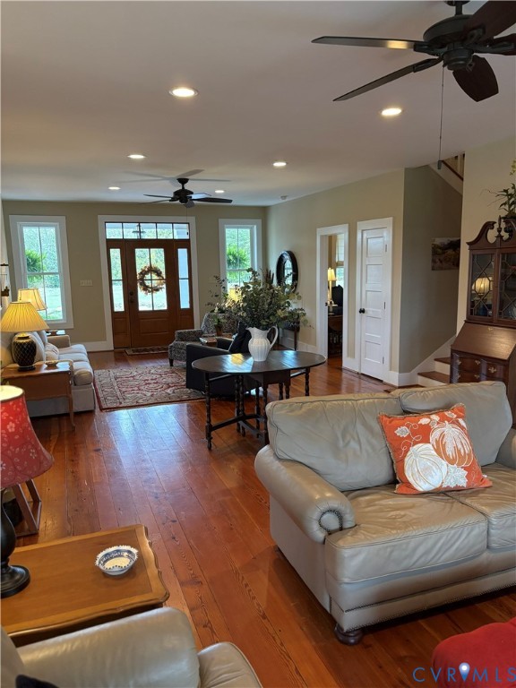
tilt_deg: -3.4
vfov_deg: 67.3
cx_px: 258
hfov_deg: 53.1
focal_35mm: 26
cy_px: 344
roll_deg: +1.0
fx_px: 517
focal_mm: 5.96
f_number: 1.6
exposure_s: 1/120
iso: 250
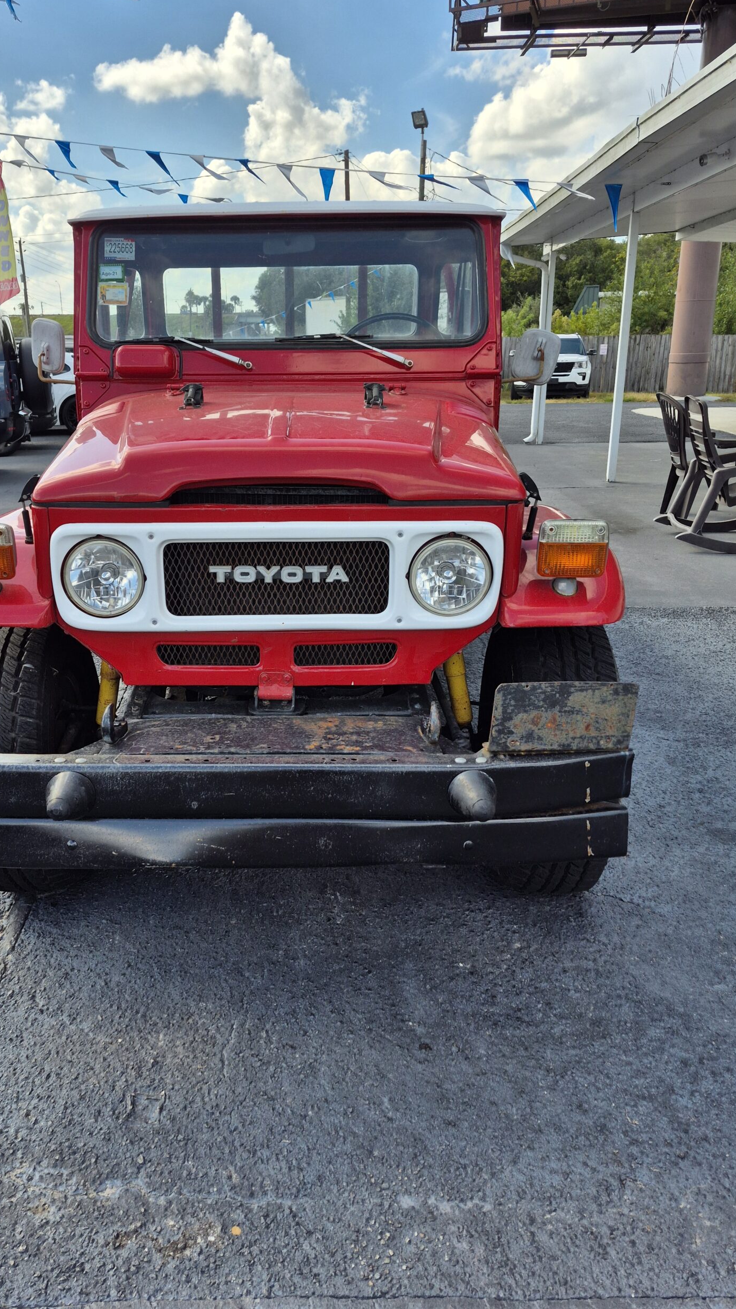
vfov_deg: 71.9
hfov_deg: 44.2
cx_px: 300
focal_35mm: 26
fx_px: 902
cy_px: 631
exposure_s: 1/1836
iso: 25
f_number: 1.8
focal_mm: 5.4
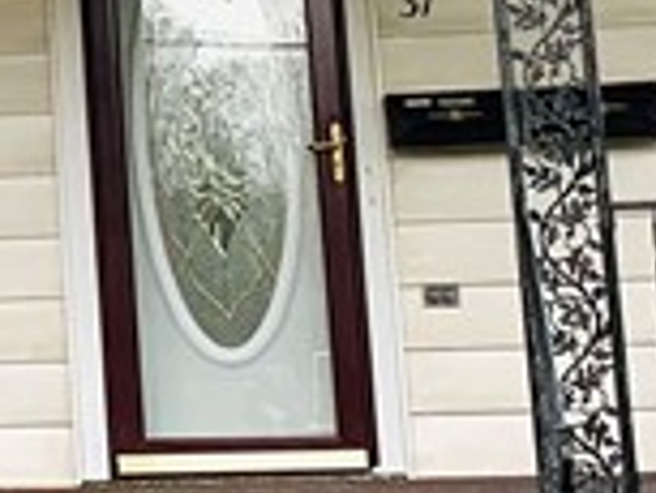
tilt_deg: +11.2
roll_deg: +2.1
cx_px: -386
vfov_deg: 8.3
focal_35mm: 174
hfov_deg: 10.9
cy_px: -292
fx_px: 3300
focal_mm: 4.25
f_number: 1.8
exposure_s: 1/122
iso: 25
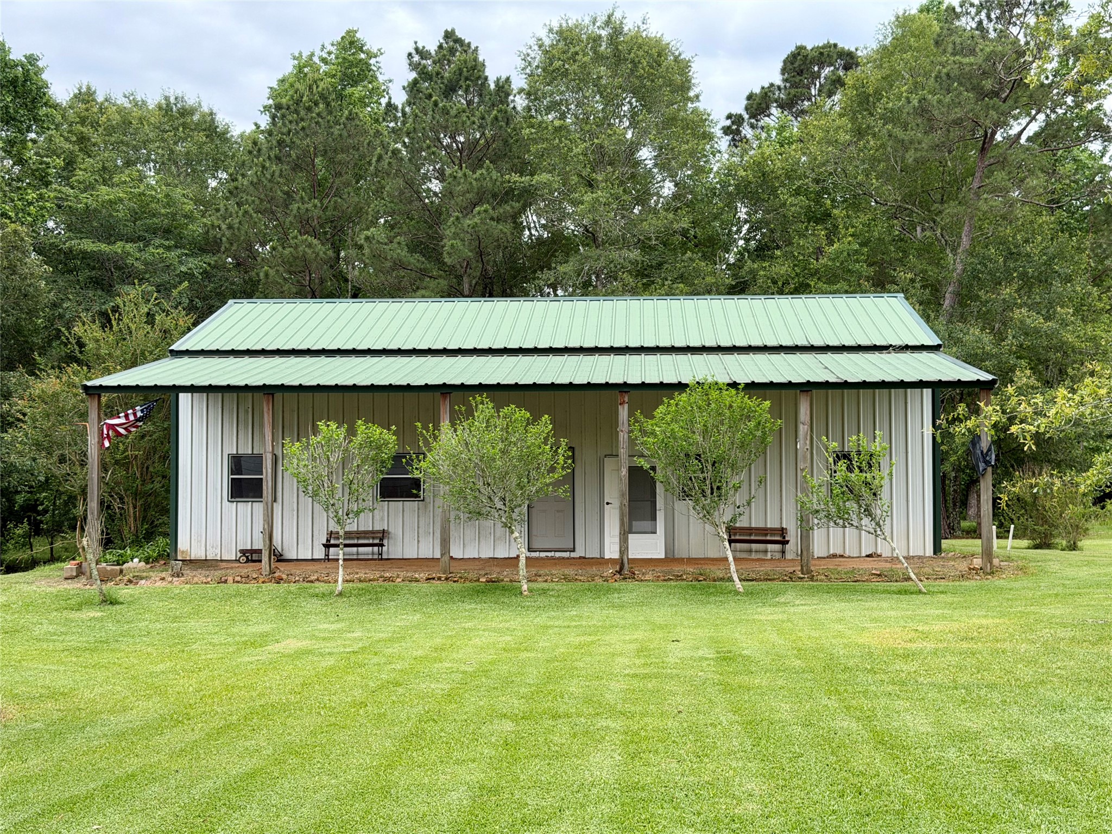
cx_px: 556
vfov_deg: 30.3
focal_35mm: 48
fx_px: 1542
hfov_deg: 39.7
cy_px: 417
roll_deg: +0.7
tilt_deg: +3.1
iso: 100
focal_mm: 6.76
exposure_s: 1/2146
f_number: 1.78
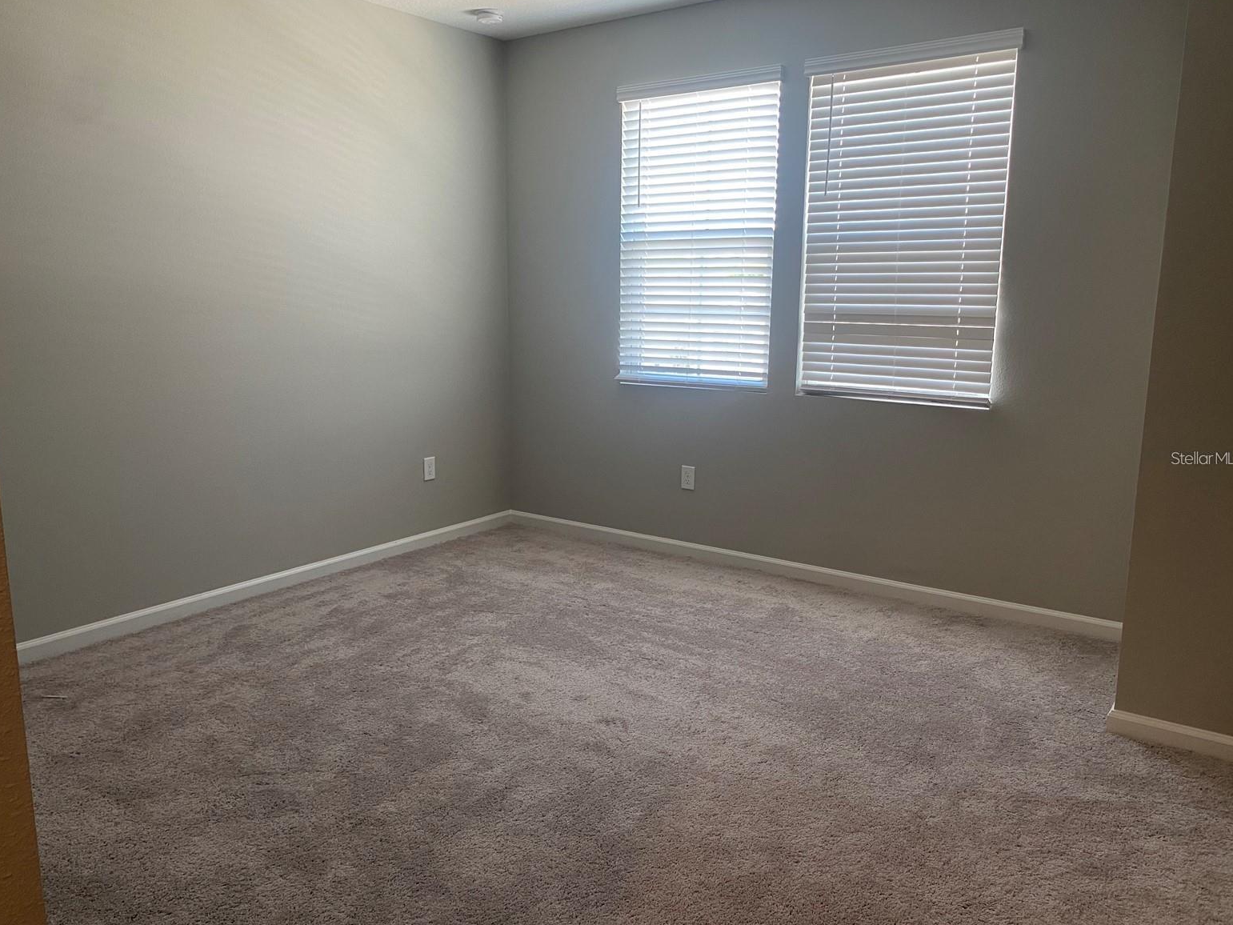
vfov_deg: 51.4
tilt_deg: -10.8
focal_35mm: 27
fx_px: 962
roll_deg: -0.7
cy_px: 458
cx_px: 606
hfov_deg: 65.3
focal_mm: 4.25
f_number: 1.8
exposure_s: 1/60
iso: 80
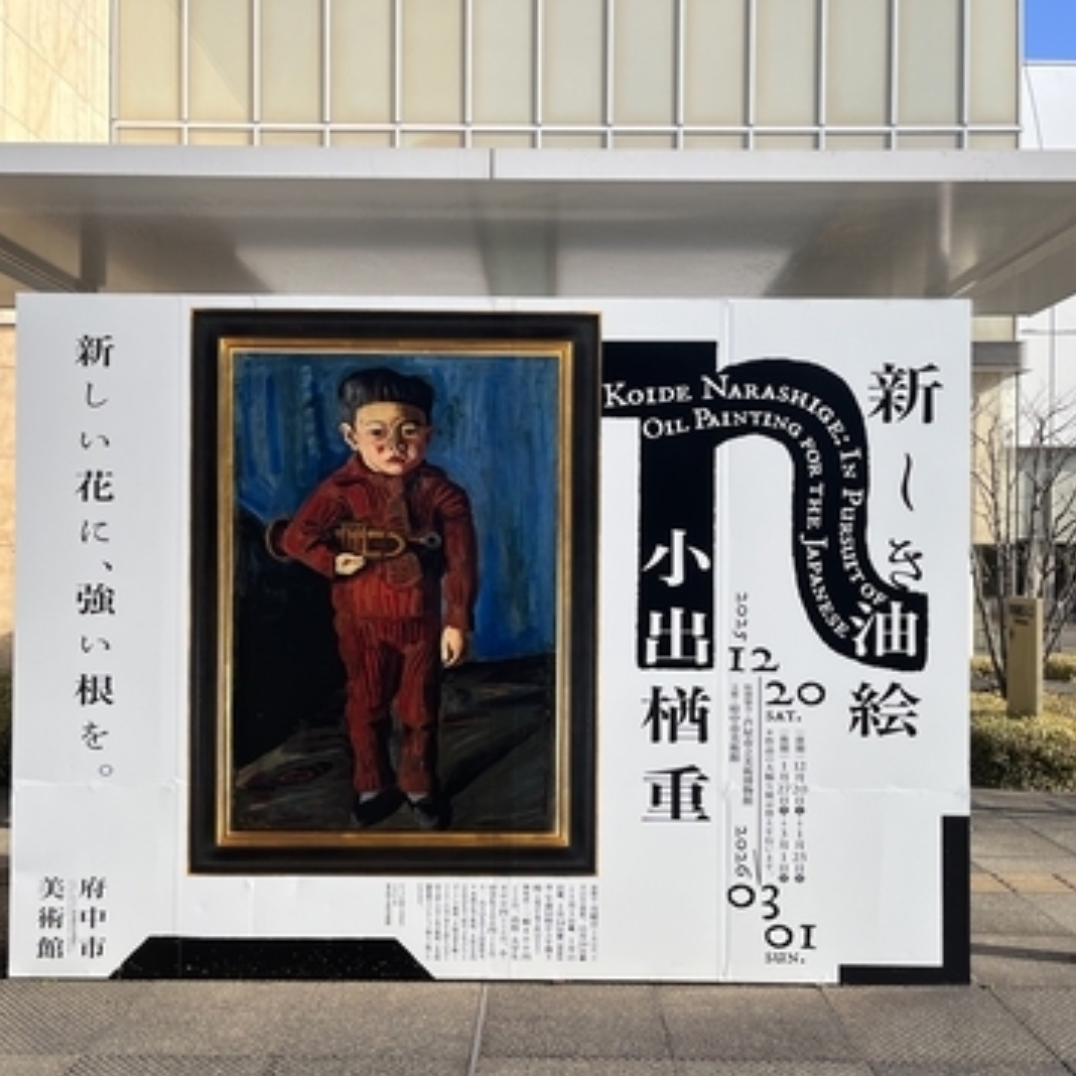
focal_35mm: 31
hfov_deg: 52.5
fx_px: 1090
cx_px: 559
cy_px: 538
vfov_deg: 52.5
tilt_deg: +0.5
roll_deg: -0.5
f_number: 1.6
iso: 50
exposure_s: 1/2513
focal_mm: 5.1
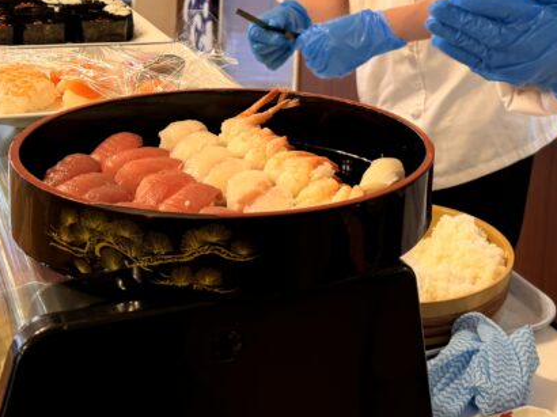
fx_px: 965
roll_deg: -3.9
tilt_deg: -9.1
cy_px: -15
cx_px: 416
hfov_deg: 31.6
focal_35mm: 60
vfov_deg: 23.2
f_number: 1.78
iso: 125
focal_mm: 6.76
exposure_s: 1/100
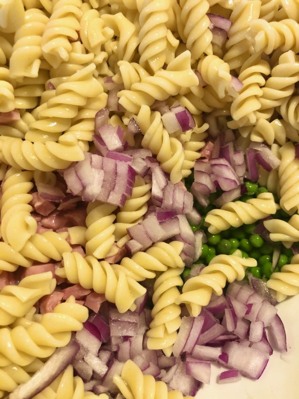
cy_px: 200
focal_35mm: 28
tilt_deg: -64.5
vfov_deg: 63.4
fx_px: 322
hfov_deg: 49.7
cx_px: 150
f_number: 1.8
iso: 40
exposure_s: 1/17
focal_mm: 3.99
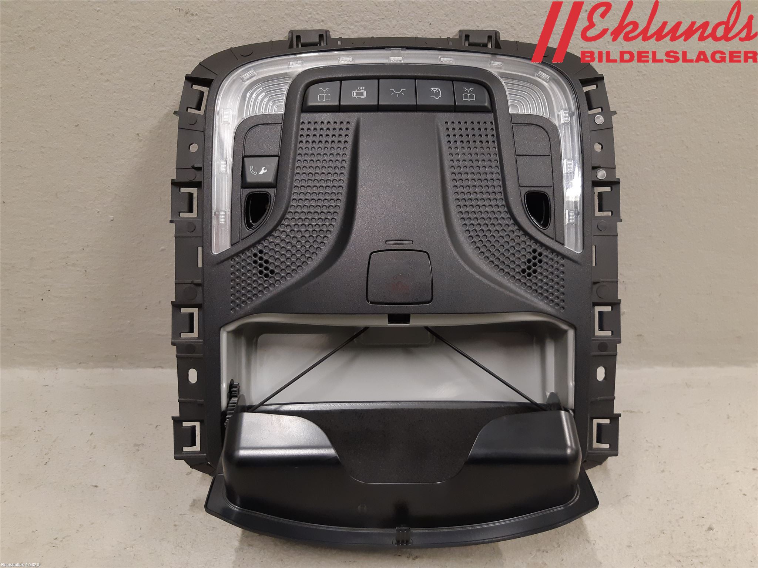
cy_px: 284
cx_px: 379
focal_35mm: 26
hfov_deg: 67.3
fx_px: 569
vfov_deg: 53.1
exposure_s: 1/50
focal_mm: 3.93
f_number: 1.7
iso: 200
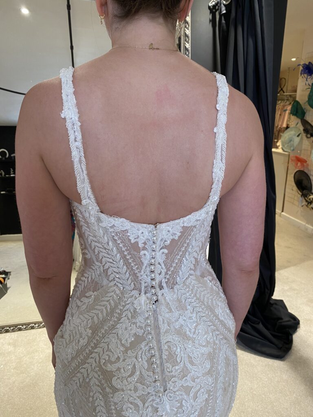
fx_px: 313
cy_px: 208
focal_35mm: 26
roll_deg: -0.6
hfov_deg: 53.1
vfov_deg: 67.3
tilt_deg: -14.9
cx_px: 156
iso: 80
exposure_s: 1/50
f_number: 1.8
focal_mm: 4.25
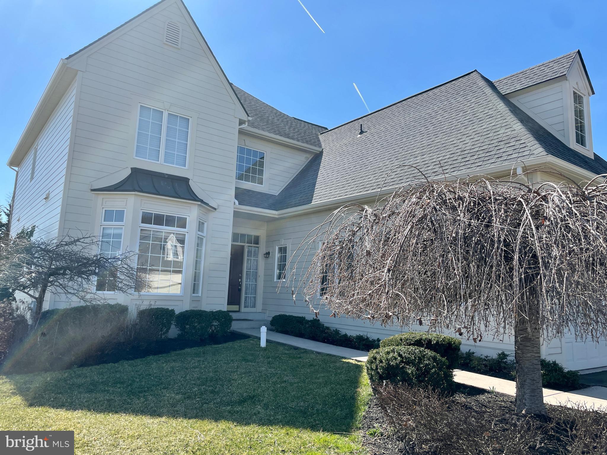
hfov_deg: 67.3
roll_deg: -1.8
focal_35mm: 26
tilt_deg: +8.7
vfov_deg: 53.1
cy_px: 228
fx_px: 456
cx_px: 304
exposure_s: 1/2564
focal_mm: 4.2
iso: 32
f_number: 1.6
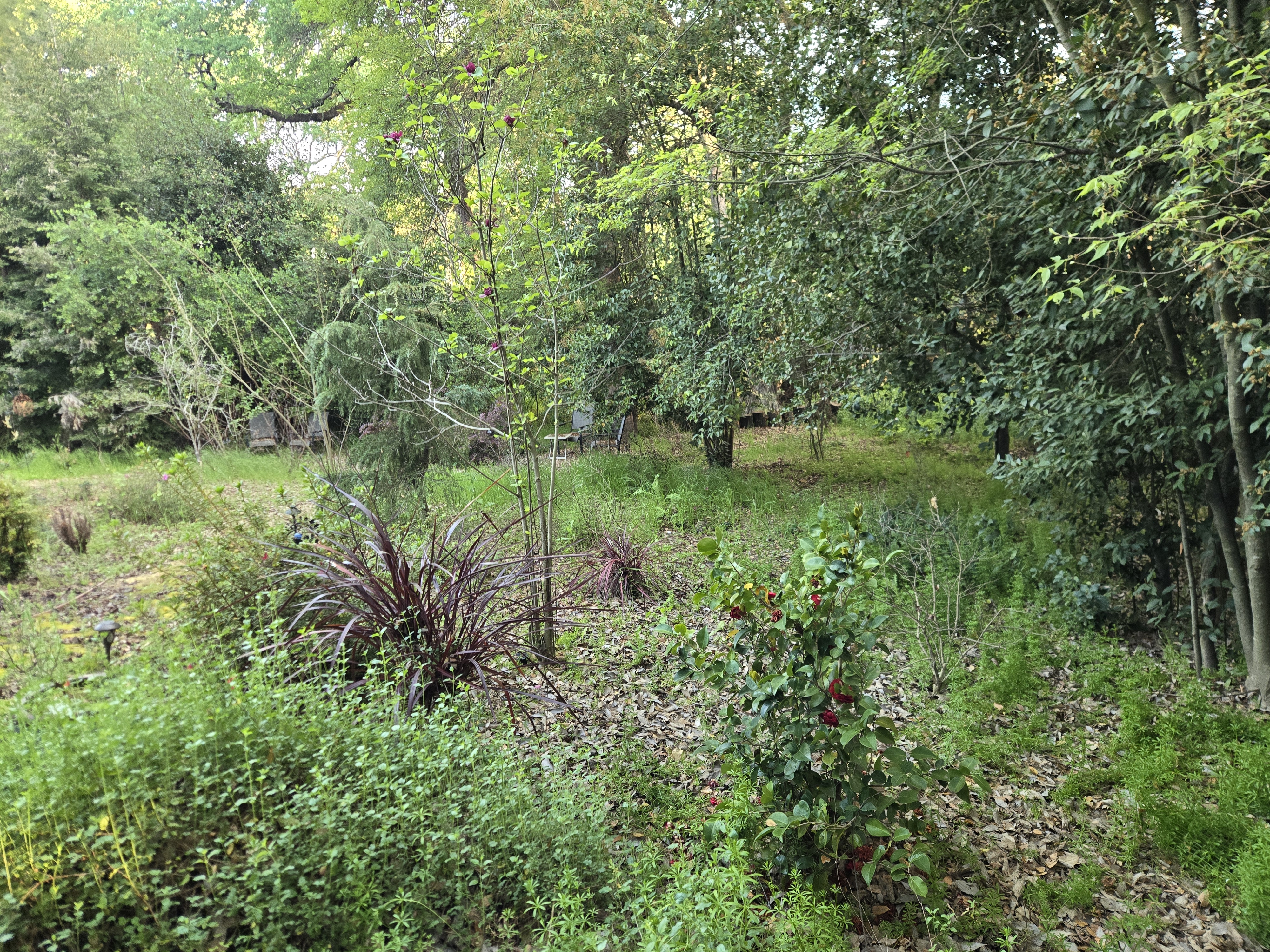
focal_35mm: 23
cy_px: 476
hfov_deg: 73.9
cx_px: 635
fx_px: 844
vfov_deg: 58.9
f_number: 1.8
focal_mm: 5.4
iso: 200
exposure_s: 1/120
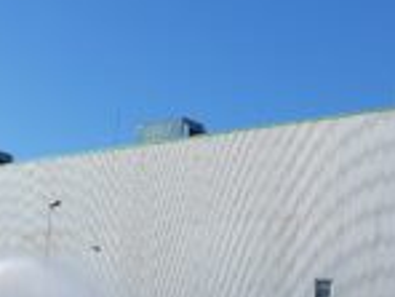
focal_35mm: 79
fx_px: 901
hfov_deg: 22.9
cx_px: -64
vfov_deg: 17.7
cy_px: 367
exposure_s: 1/3413
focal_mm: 3.93
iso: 40
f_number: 1.7
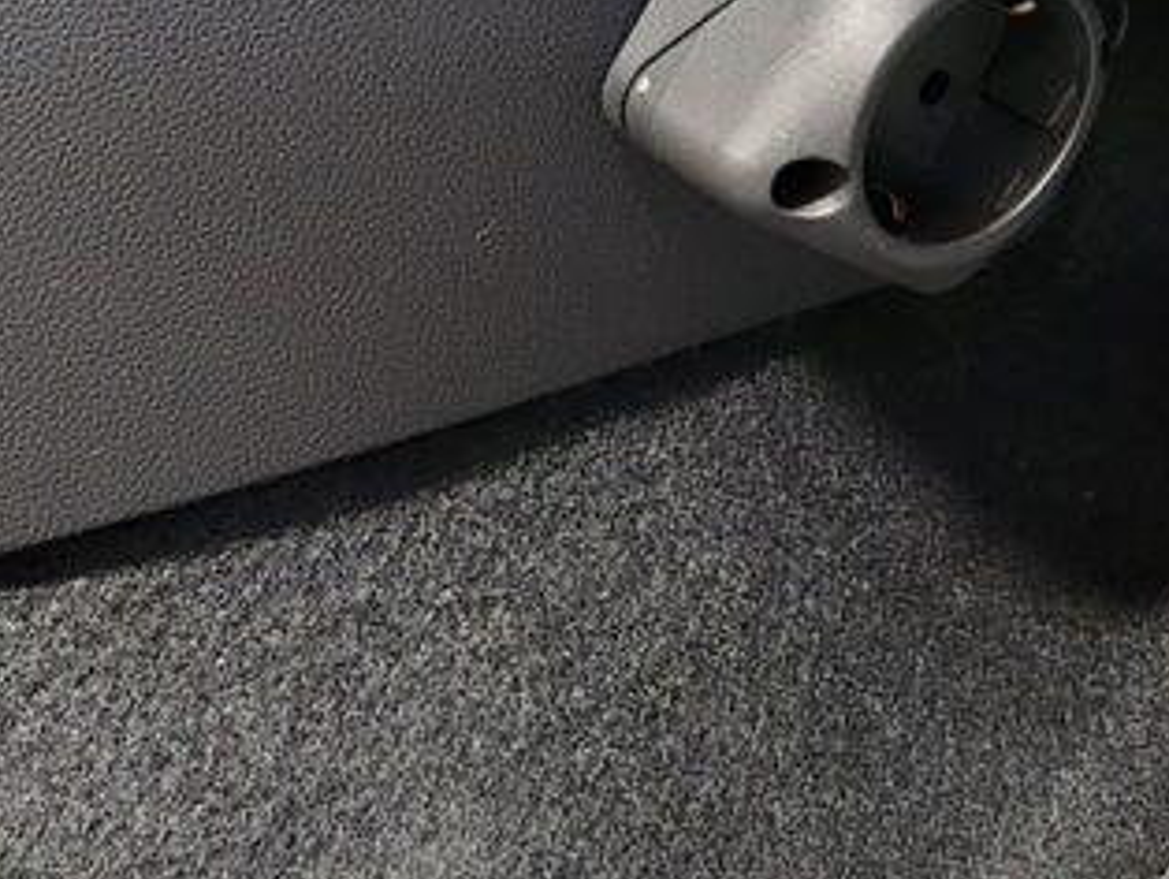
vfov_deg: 19.4
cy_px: 164
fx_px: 2535
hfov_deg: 25.8
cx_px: 354
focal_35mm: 75
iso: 2500
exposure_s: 1/25
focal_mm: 5.4
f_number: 1.8
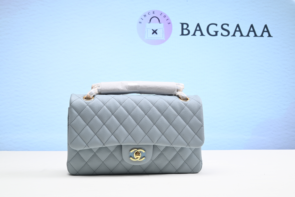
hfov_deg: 48.4
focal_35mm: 40
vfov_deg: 33.4
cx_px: 148
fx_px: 328
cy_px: 98
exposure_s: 1/2
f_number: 16
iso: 100
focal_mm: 40
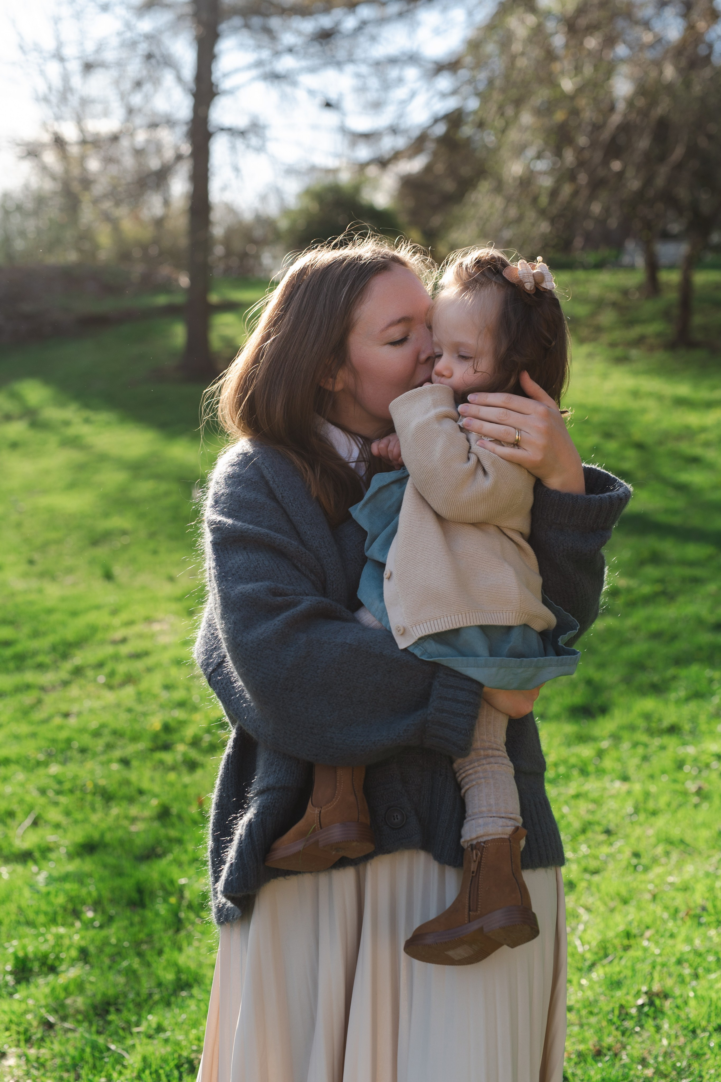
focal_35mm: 50
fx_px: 1503
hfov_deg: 27.0
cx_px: 360
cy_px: 541
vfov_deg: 39.6
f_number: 3.5
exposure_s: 1/640
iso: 160
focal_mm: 50
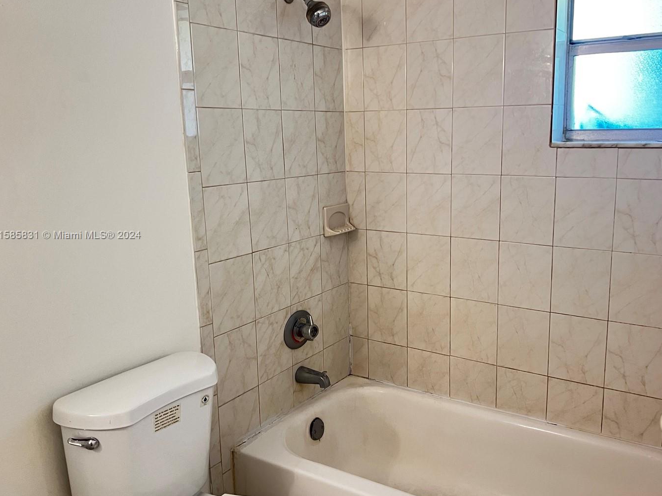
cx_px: 377
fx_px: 593
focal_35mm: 31
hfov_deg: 58.1
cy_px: 236
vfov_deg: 45.4
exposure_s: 1/60
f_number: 1.5
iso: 250
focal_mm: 5.7
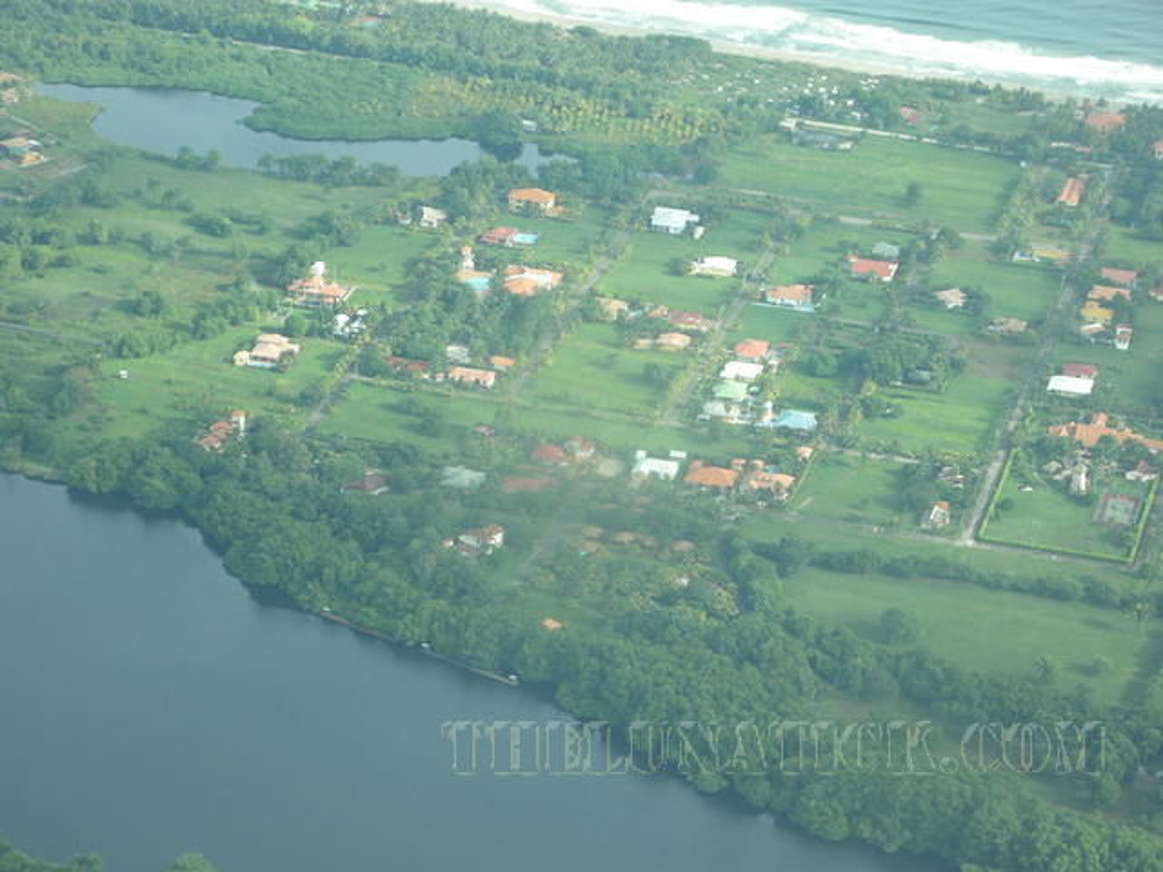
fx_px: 4132
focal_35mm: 123
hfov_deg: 16.0
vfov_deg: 12.0
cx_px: 582
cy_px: 436
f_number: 5.3
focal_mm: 26.3
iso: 64
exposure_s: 1/85.6
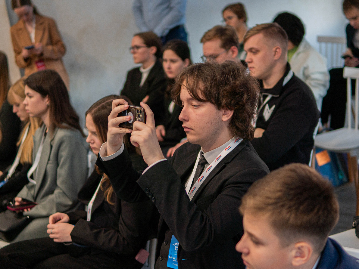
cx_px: 179
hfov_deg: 33.2
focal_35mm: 58
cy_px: 135
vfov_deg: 25.2
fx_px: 601
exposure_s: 1/125
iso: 125
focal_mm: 30
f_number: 1.4
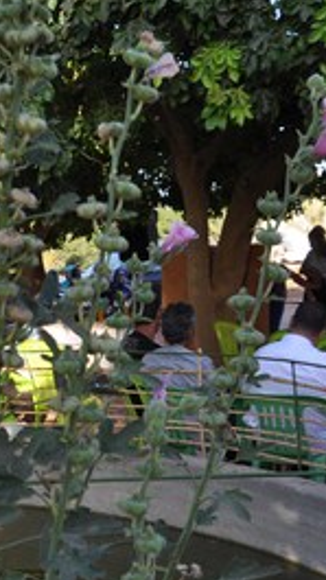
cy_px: 303
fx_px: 1122
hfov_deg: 15.9
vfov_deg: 29.0
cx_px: -69
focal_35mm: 73
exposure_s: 1/160
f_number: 6.3
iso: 200
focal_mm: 18
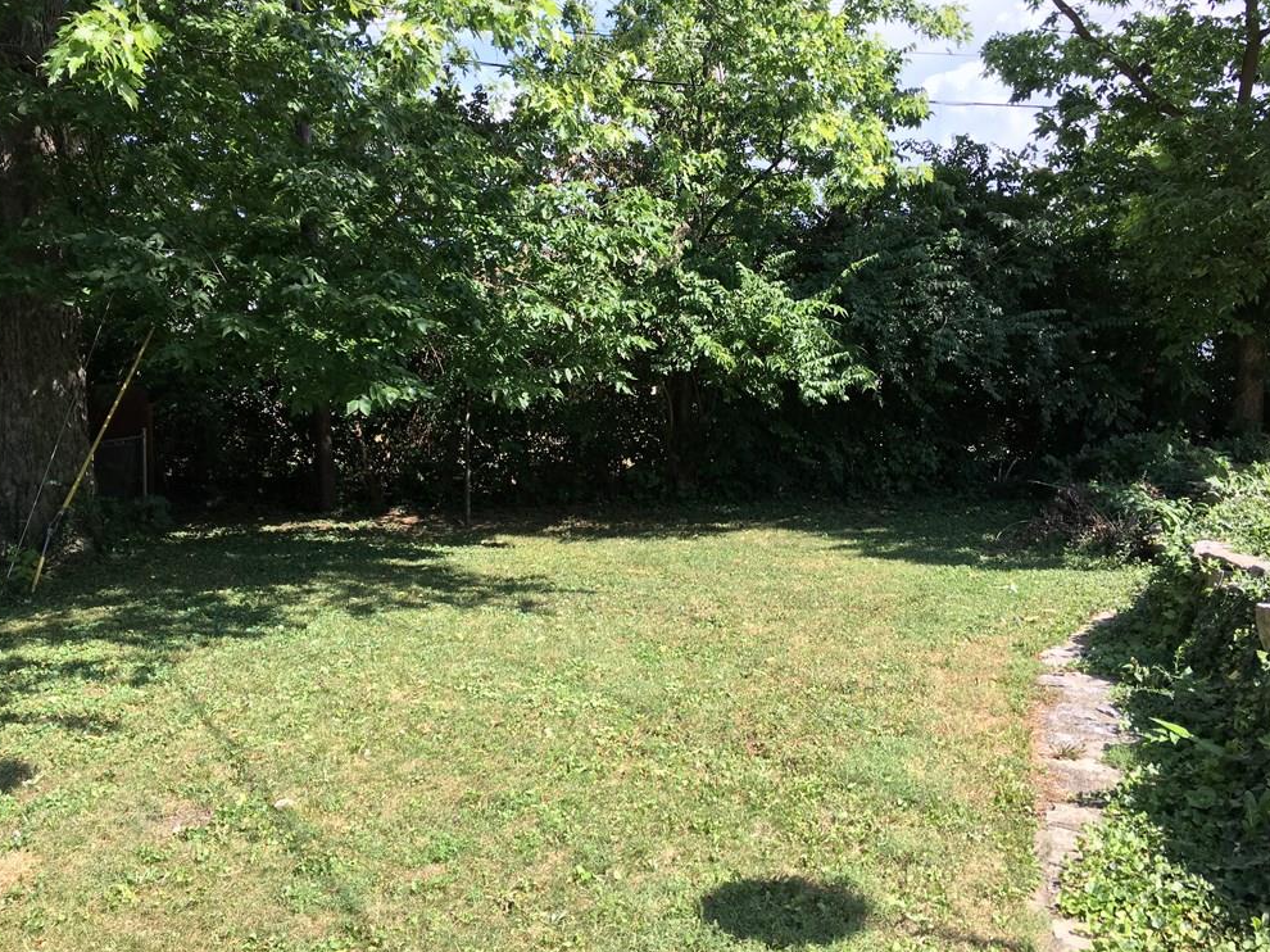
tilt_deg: -3.5
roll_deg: -0.2
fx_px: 1100
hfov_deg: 60.0
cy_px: 482
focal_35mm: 30
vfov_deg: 46.8
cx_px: 638
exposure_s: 1/430
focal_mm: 4.15
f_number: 2.2
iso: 25
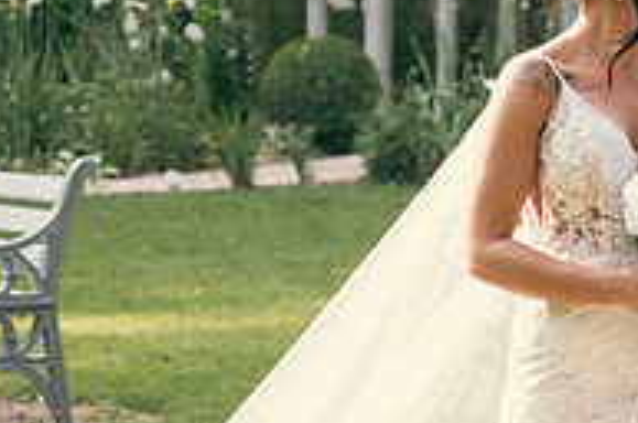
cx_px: 916
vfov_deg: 5.7
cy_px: 322
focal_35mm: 241
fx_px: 4264
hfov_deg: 8.4
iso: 125
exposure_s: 1/200
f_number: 3.5
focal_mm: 80
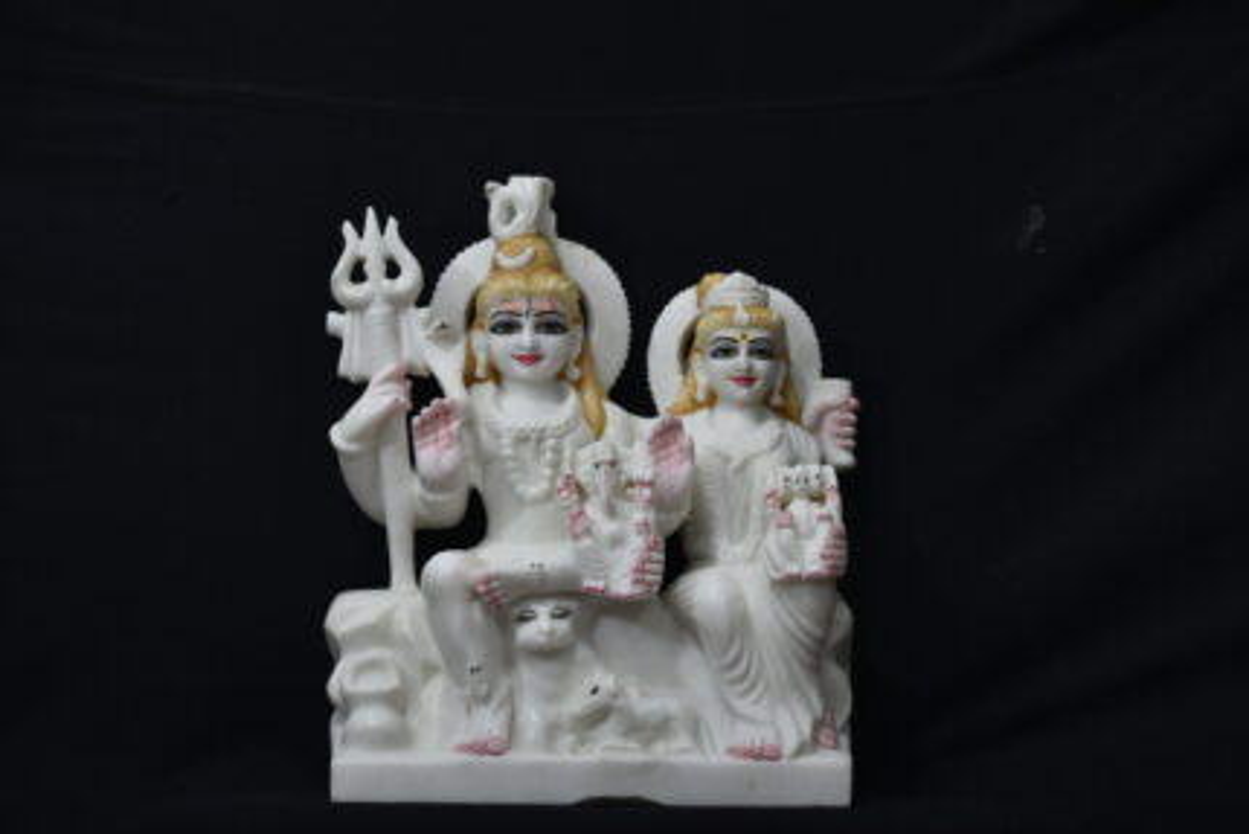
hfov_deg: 18.3
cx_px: 624
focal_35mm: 112
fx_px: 3887
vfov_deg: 12.2
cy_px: 417
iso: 500
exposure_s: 1/500
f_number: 4
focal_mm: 112
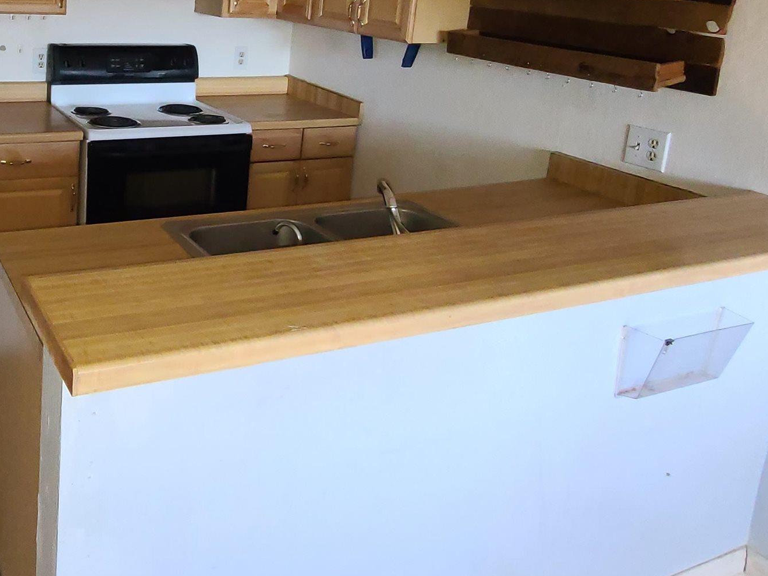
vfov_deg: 44.1
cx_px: 155
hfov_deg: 55.8
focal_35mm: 30
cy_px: 99
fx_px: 666
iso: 400
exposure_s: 1/60
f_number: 2.2
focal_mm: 2.2
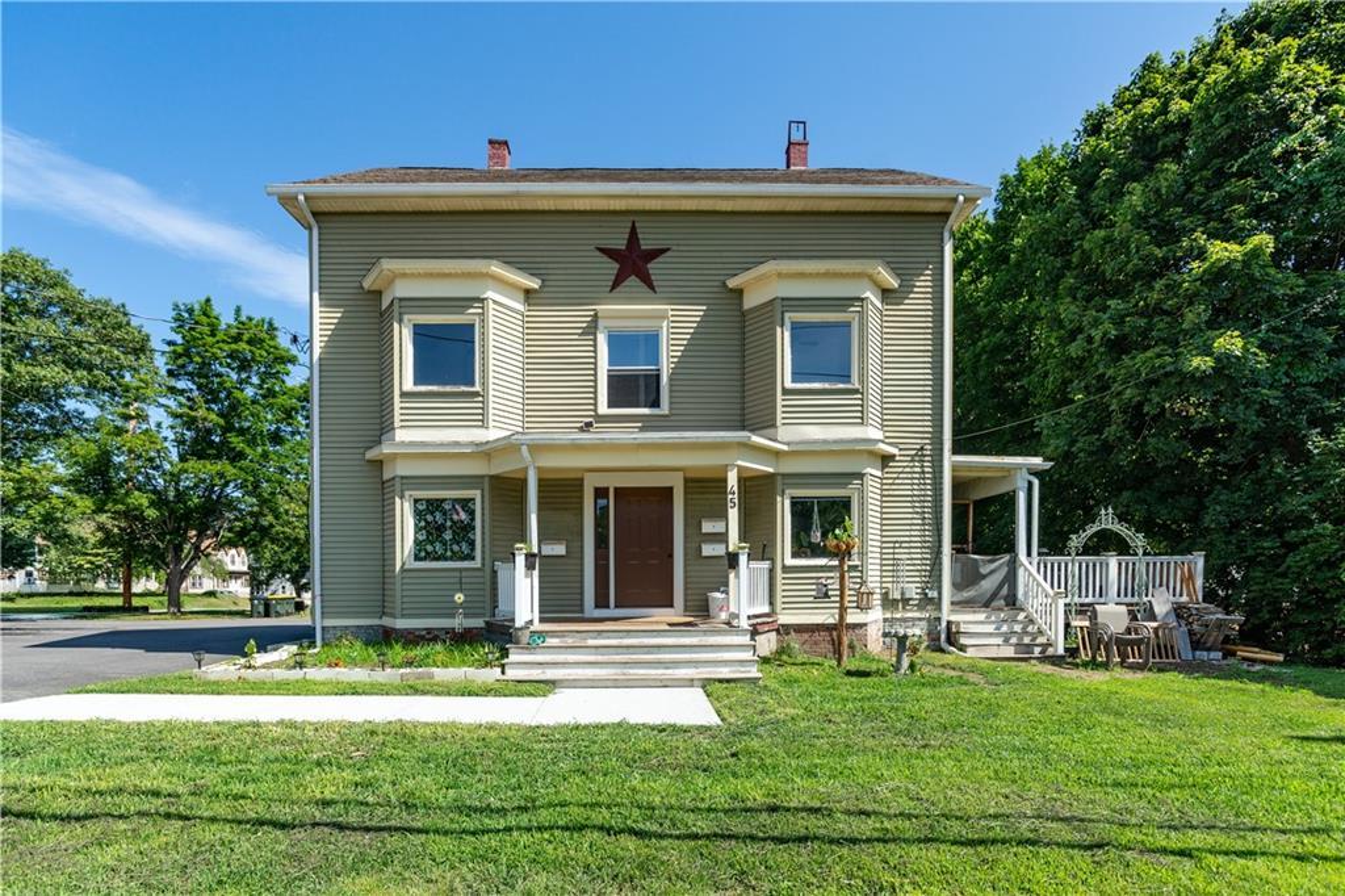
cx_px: 672
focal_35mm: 16
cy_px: 448
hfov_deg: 96.8
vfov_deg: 73.7
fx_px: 598
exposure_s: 1/320
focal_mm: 16
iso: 100
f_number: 6.3
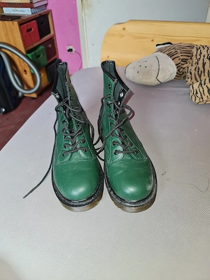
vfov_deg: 69.4
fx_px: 202
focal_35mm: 25
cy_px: 140
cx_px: 105
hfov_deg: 54.9
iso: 200
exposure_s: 1/60.2
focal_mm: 7
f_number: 1.8
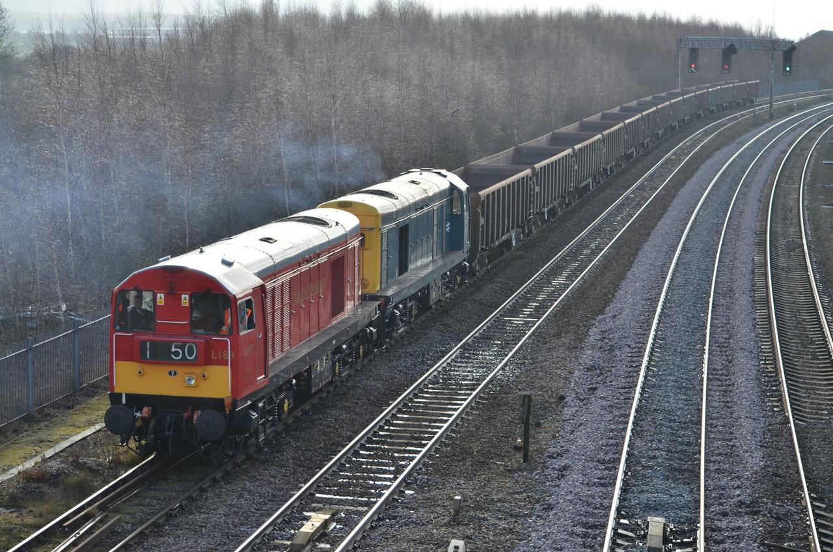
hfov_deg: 24.7
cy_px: 276
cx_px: 416
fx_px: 1905
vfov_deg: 16.5
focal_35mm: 82
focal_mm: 55
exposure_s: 1/1000
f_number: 4.5
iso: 400
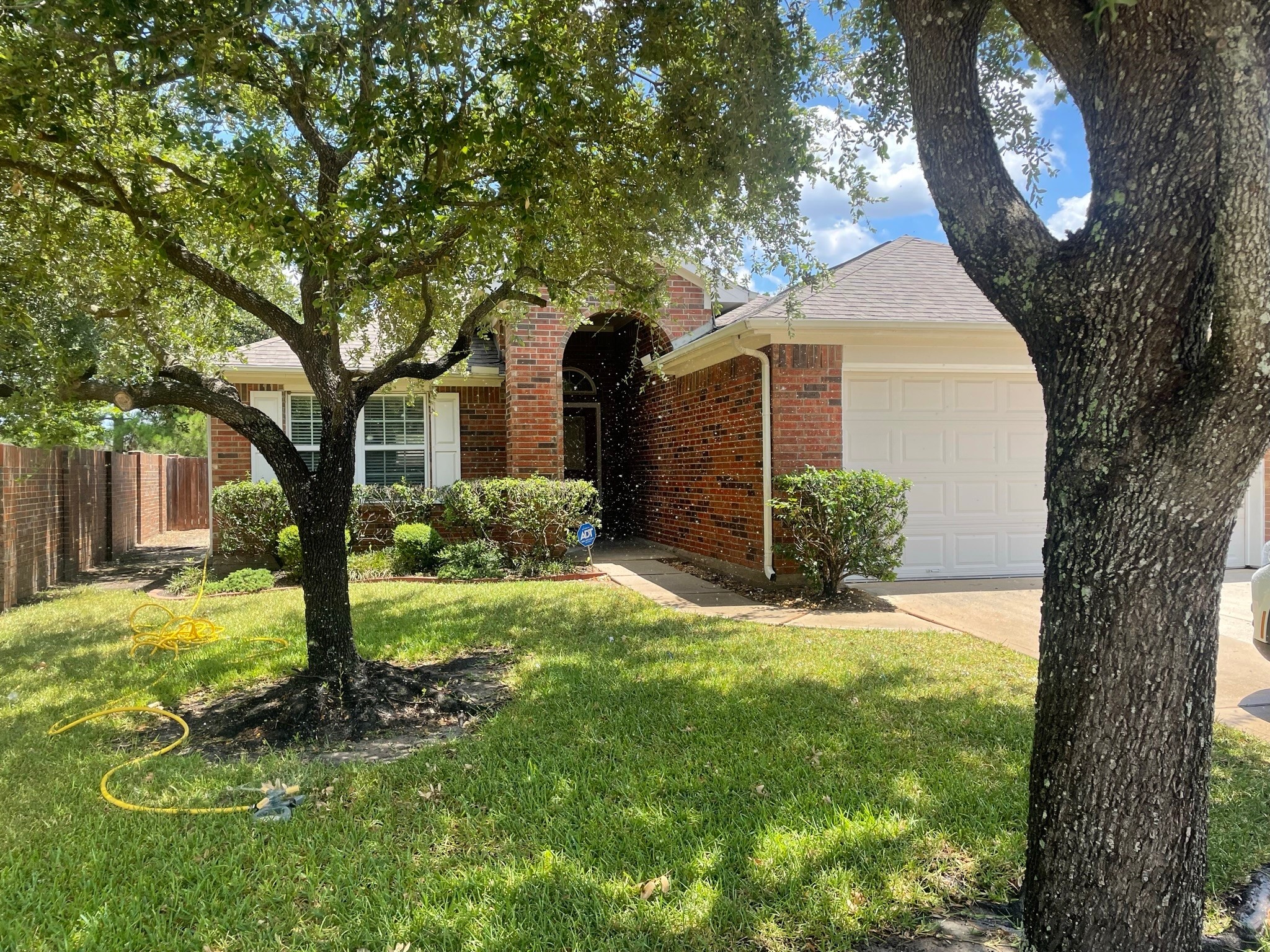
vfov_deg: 53.1
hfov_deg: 67.3
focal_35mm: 26
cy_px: 476
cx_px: 635
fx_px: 954
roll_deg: +1.4
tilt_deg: +0.7
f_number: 1.6
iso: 32
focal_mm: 4.2
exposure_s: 1/972
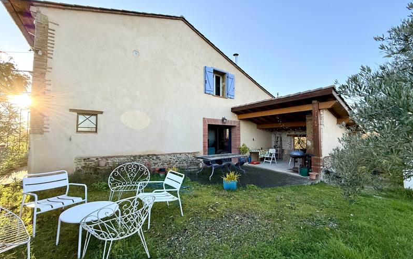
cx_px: 207
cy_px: 131
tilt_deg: +2.4
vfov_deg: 74.8
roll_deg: -0.1
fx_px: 169
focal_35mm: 15
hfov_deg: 101.4
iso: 64
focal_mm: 2.22
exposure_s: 1/316
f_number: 2.2
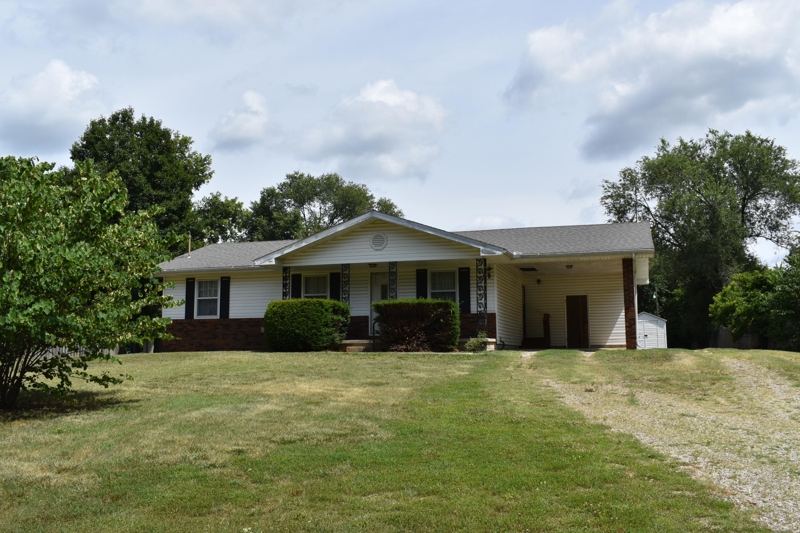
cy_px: 260
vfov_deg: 38.9
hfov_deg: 55.8
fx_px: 755
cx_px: 407
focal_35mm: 34
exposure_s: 1/200
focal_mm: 22
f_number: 11
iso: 100
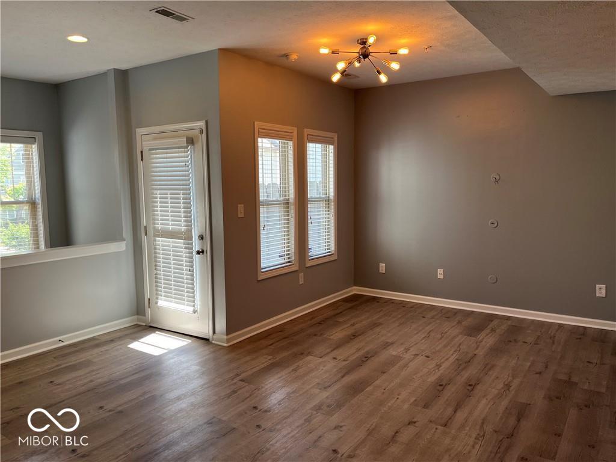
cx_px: 308
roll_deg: +1.0
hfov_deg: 67.3
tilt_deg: -6.6
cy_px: 231
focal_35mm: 26
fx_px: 463
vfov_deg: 53.1
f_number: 1.6
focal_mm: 5.1
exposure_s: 1/120
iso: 64
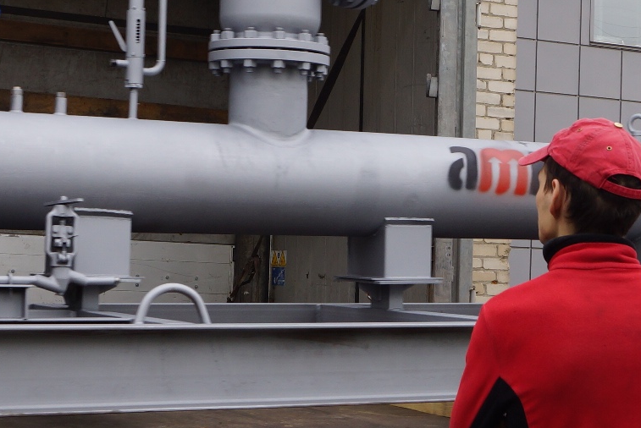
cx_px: 353
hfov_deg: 24.2
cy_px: 205
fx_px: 1497
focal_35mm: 84
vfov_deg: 16.3
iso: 100
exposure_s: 1/80
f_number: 8
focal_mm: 20
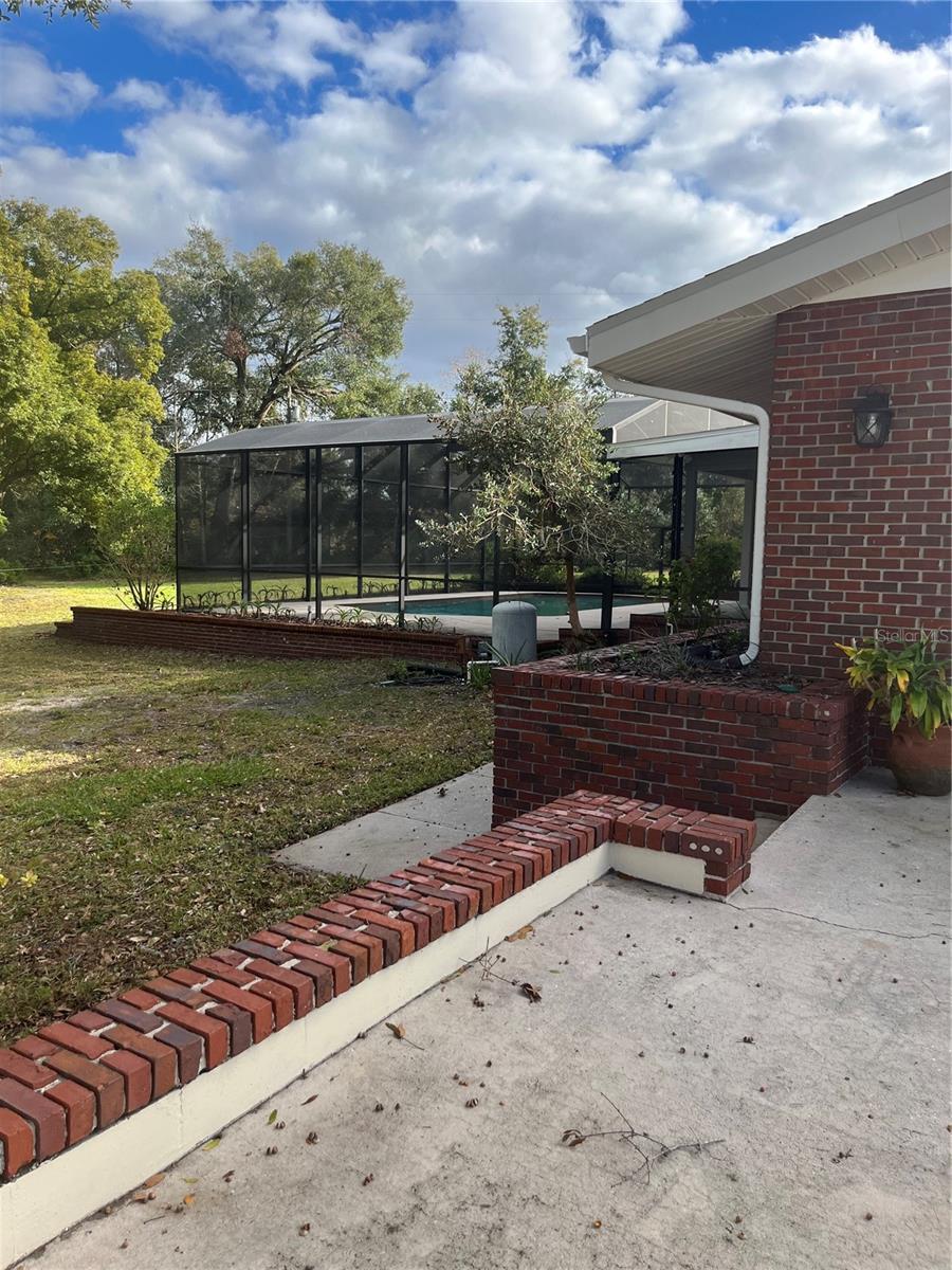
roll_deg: -0.5
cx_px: 476
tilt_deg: -5.0
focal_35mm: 26
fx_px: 953
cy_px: 635
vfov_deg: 67.3
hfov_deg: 53.1
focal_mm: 5.1
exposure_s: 1/1225
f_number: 1.6
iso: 50
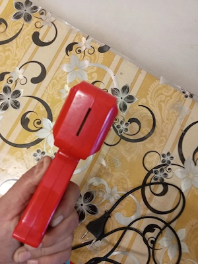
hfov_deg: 51.3
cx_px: 99
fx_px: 206
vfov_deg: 65.4
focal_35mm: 27
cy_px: 132
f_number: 1.8
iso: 1092
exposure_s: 1/20
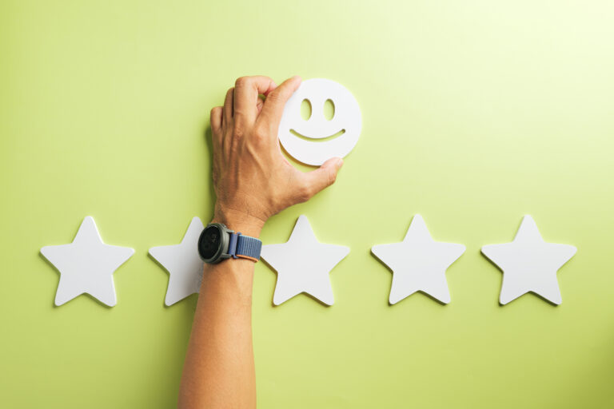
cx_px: 307
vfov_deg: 35.9
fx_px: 631
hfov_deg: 51.9
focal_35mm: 37
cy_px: 204
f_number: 8
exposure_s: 1/125
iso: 100
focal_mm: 37
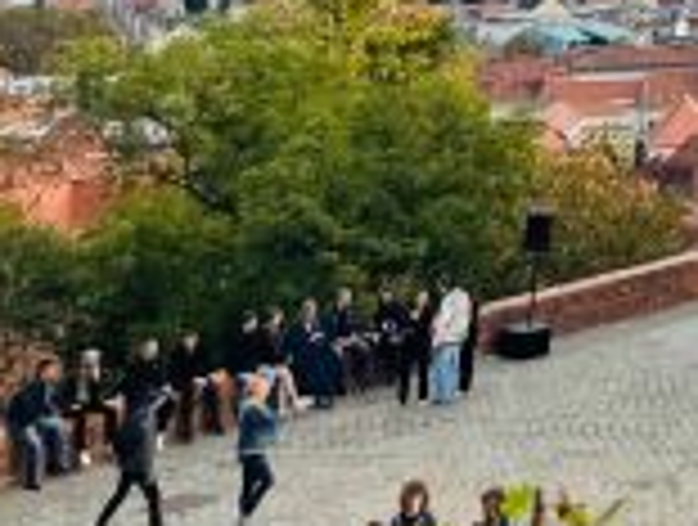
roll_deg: +1.0
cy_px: -472
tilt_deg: +10.5
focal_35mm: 102
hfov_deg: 16.4
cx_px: 1216
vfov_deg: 13.0
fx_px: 2062
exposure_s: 1/2506
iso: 32
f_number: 1.6
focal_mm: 4.2
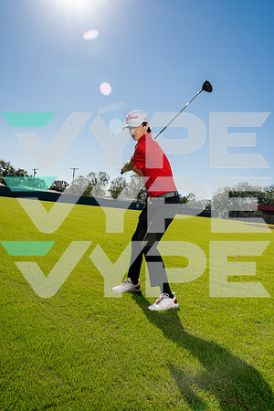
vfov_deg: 61.9
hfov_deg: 43.6
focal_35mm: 30
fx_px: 342
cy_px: 206
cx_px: 137
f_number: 8
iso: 100
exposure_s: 1/250
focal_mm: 30
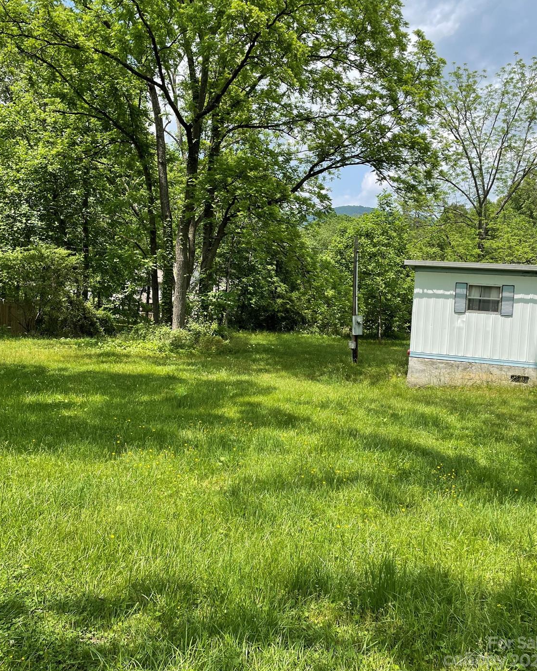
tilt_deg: -2.9
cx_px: 273
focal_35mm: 28
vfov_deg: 62.1
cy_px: 308
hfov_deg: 51.5
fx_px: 556
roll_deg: -1.6
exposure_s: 1/2020
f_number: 1.6
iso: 32
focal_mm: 4.2
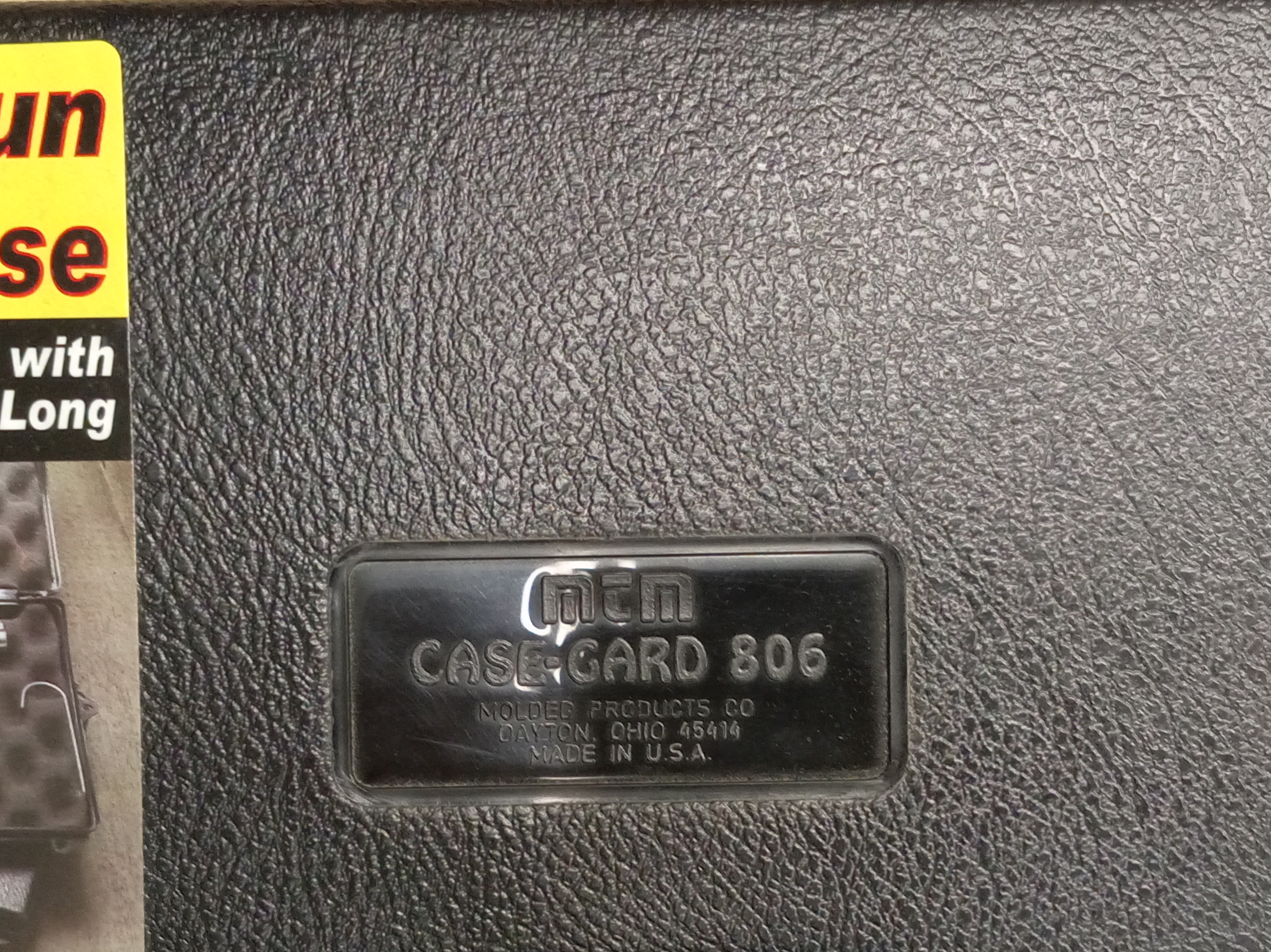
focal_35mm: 46
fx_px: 1688
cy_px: 669
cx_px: 617
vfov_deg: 31.1
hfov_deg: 41.2
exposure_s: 1/25
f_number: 1.8
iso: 540
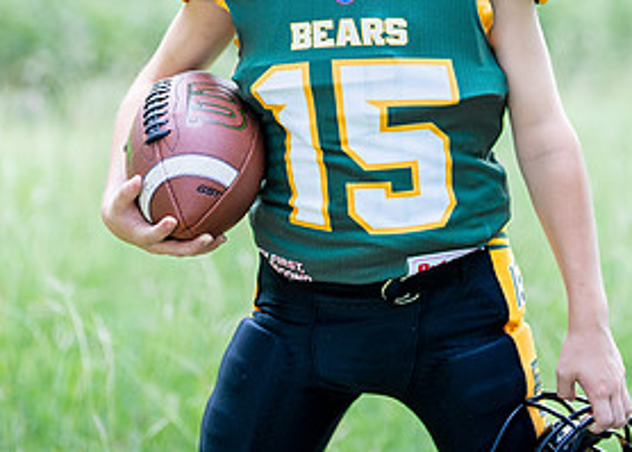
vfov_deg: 11.4
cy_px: -13
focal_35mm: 125
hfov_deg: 16.0
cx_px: 378
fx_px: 2245
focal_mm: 50
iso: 320
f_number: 1.2
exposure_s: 1/1250
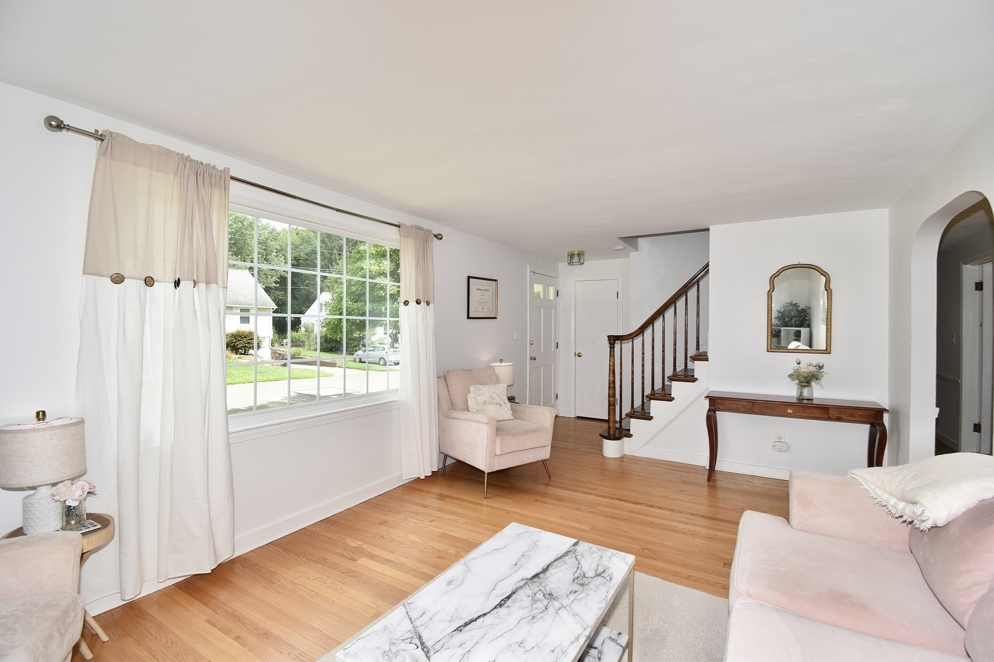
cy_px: 331
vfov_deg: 77.3
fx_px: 414
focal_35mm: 15
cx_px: 497
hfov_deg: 100.4
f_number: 5.6
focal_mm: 10
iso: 200
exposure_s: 1/125
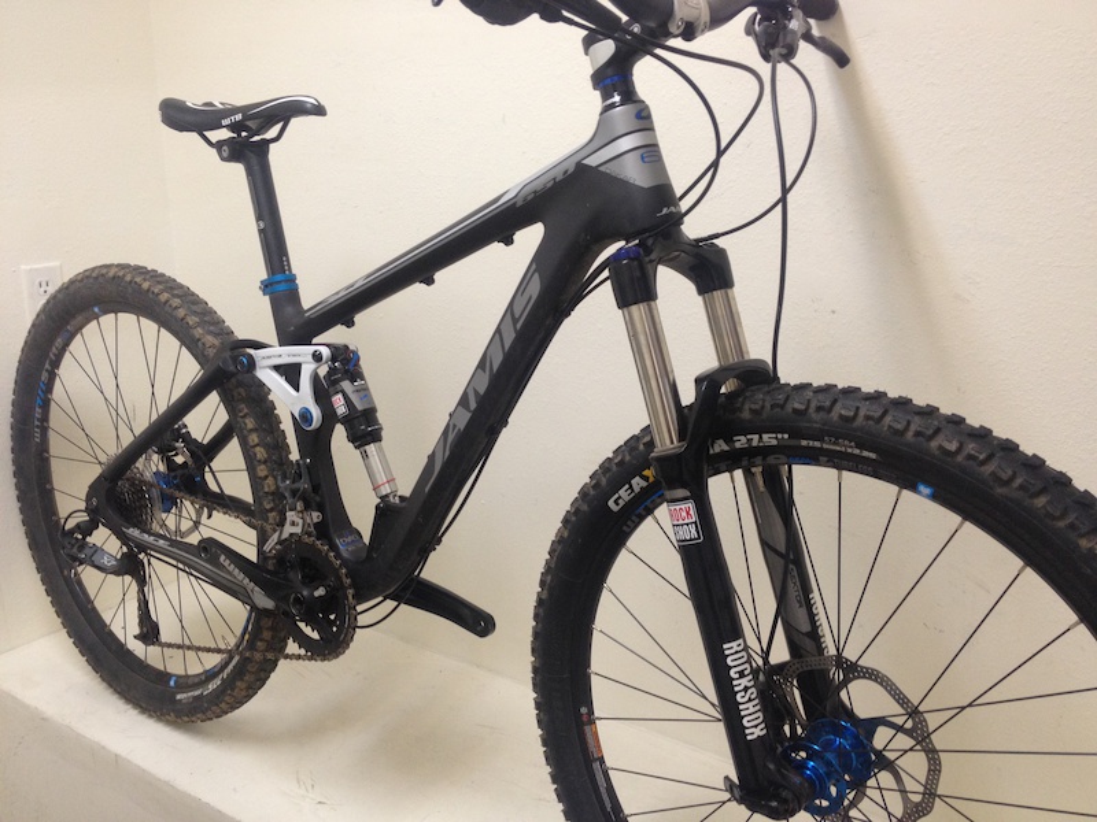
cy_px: 411
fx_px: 1109
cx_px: 548
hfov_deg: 52.6
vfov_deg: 40.7
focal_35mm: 35
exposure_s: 1/20
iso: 100
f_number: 2.4
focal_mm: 4.28
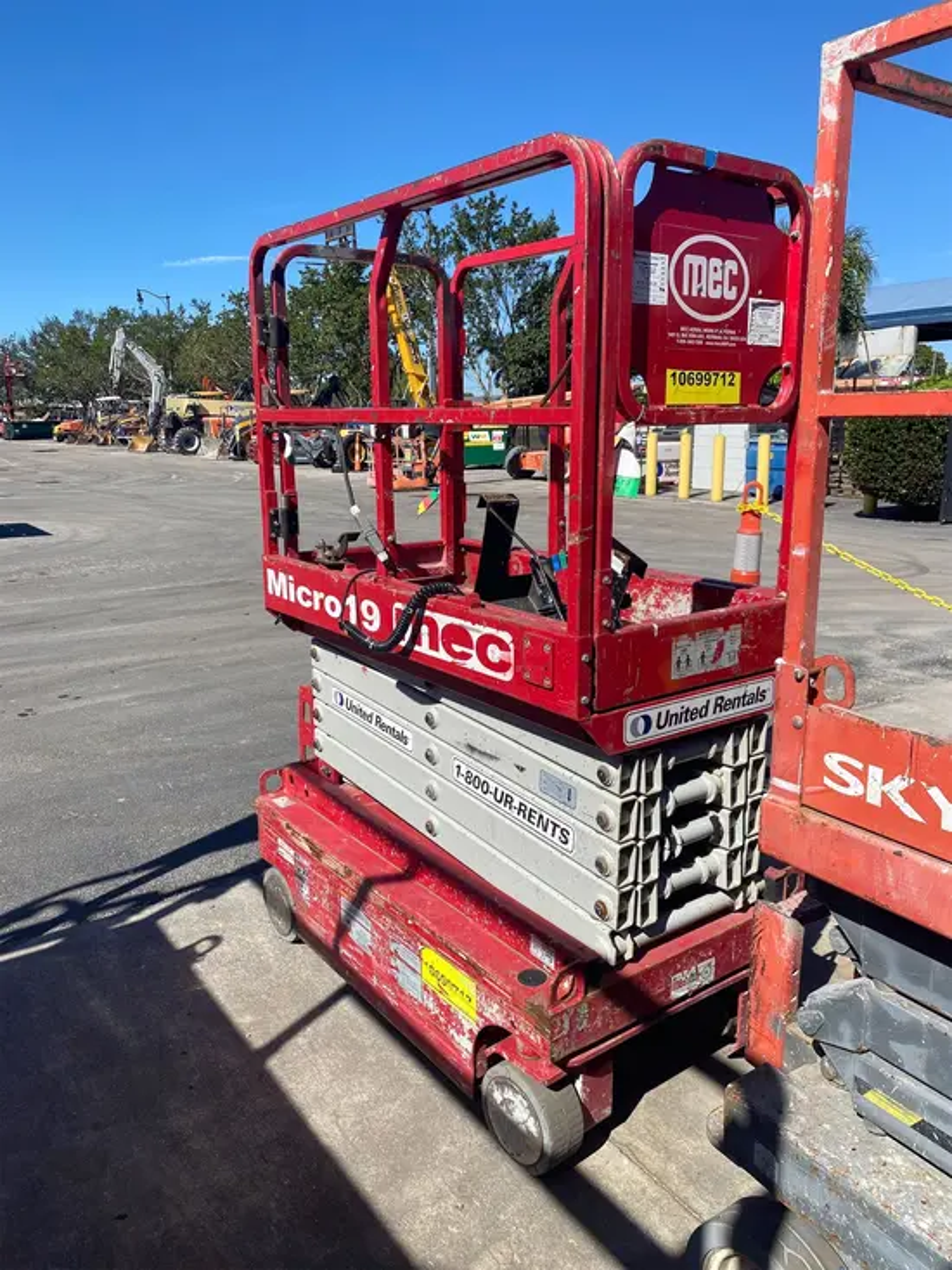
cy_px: 635
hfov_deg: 53.1
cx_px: 476
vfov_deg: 67.3
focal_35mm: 26
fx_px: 953
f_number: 1.8
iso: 32
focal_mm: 4.25
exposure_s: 1/3731
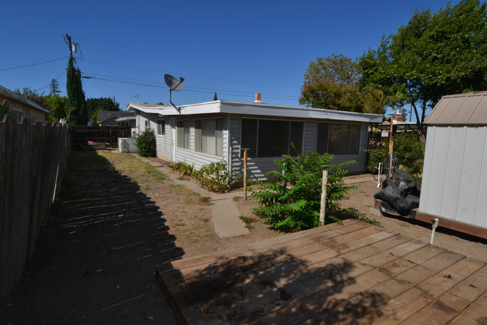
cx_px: 244
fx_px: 243
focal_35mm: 18
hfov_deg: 90.0
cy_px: 162
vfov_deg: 67.4
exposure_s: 1/200
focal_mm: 12
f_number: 11
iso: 100
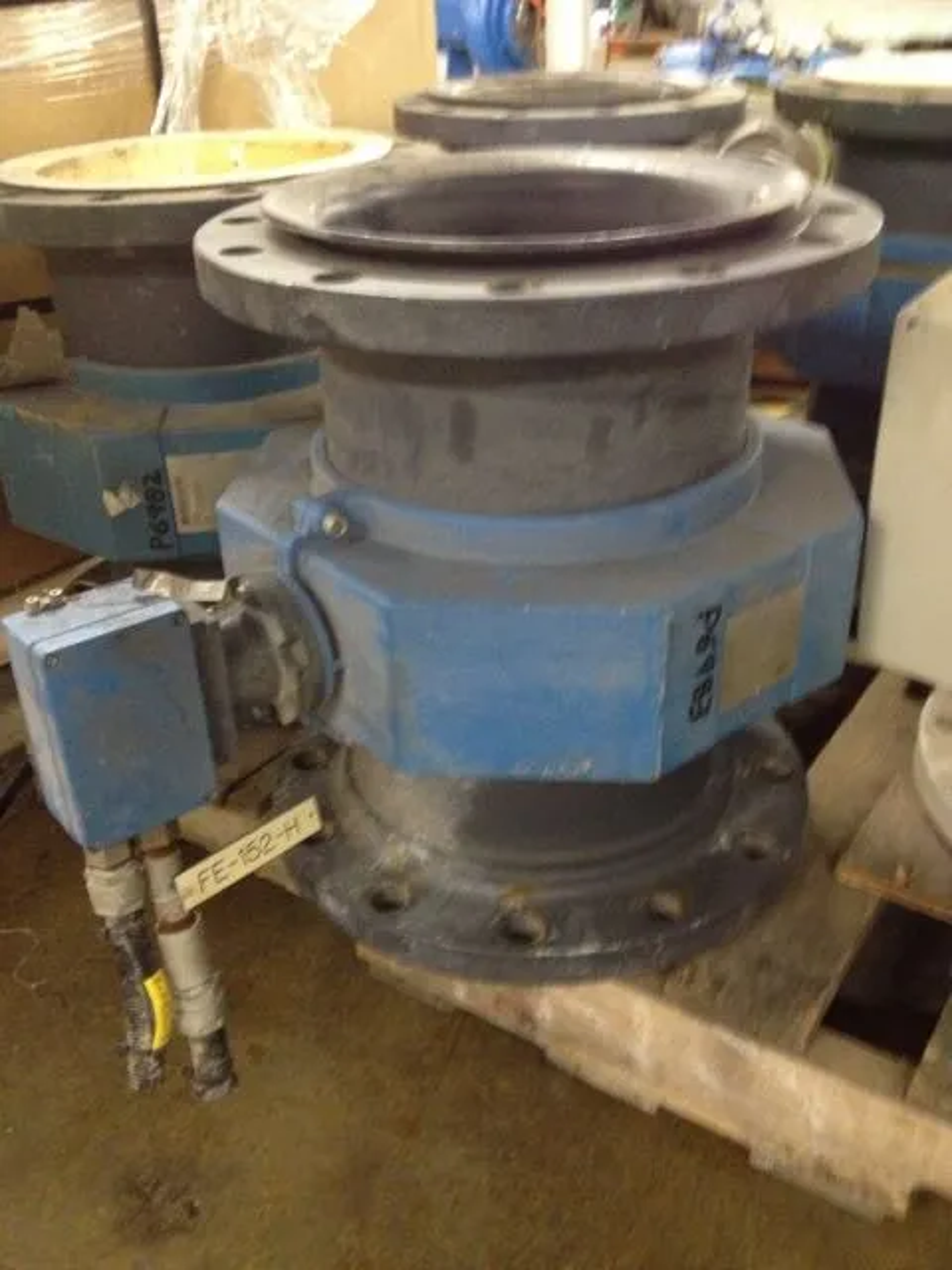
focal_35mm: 35
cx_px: 476
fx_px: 1283
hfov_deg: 40.7
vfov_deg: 52.6
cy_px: 635
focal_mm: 4.28
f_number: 2.4
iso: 500
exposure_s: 1/15
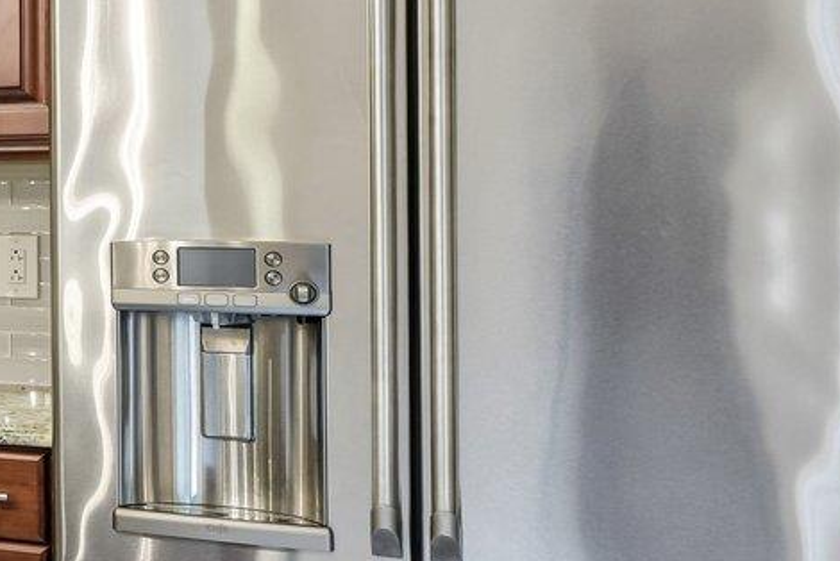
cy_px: 128
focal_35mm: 74
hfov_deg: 18.5
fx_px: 1728
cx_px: -820
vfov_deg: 18.3
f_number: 9
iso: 200
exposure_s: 1/4
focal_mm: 17
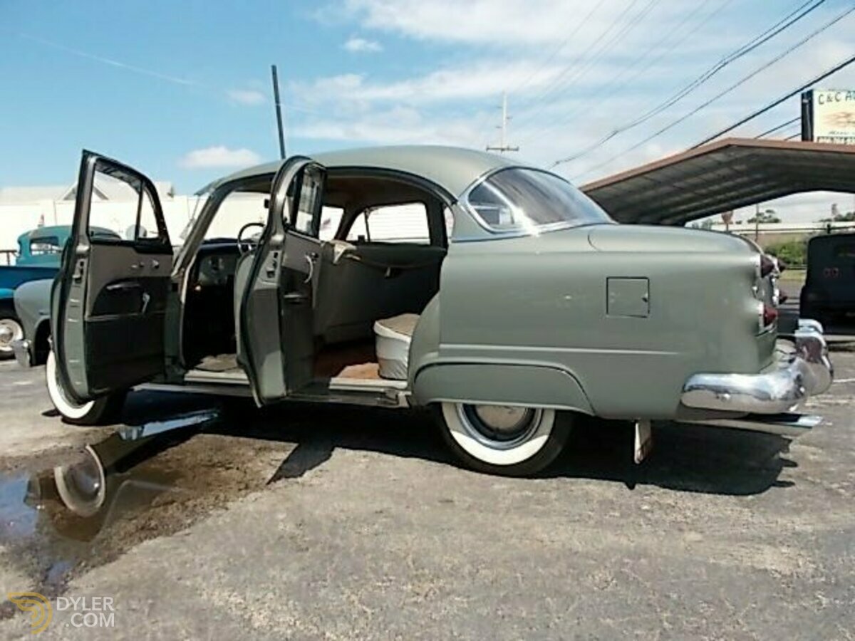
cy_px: 320
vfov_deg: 53.1
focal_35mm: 26
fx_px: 642
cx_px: 428
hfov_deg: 67.3
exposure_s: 1/1000
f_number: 3.2
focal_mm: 4.6
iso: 80
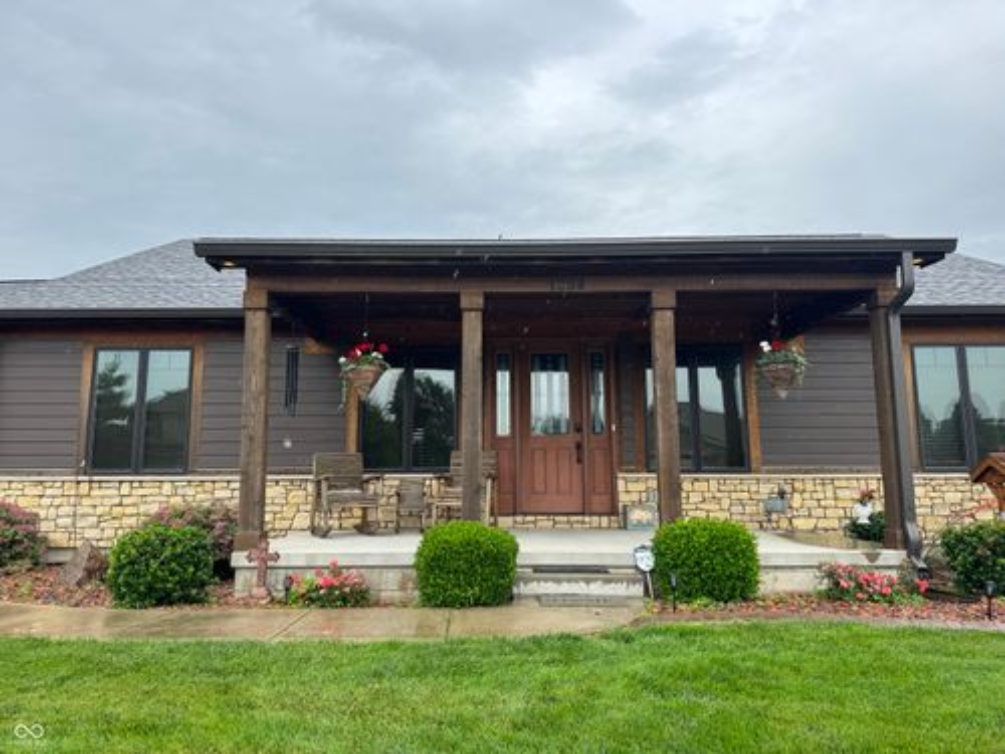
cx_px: 502
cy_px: 377
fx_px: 697
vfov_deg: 56.8
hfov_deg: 71.6
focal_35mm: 24
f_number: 1.78
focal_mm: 6.76
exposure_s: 1/700
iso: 80
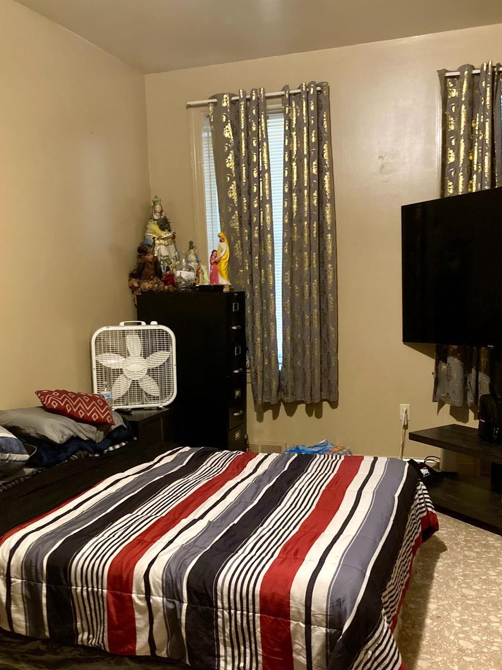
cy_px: 387
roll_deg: +0.2
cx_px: 259
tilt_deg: -8.4
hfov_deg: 39.6
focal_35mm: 36
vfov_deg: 51.2
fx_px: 696
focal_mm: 3.99
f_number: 1.8
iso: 640
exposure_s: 1/24
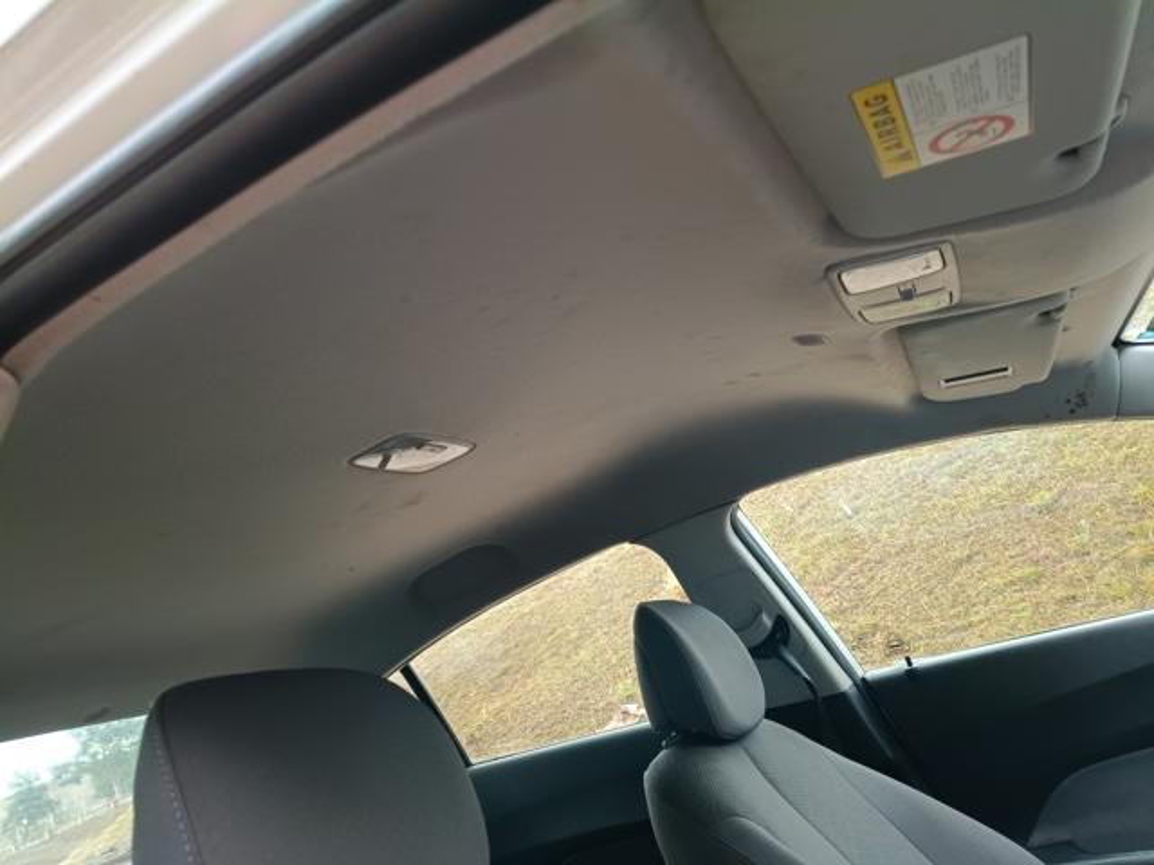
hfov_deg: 67.3
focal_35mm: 26
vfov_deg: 53.1
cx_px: 577
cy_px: 432
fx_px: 867
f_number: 1.8
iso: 452
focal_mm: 4.81
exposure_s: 1/60.1
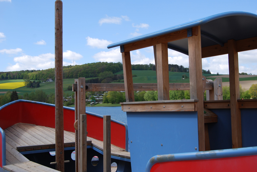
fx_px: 343
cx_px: 128
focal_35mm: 48
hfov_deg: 41.1
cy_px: 86
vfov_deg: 28.2
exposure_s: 1/200
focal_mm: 32
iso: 100
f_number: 7.1
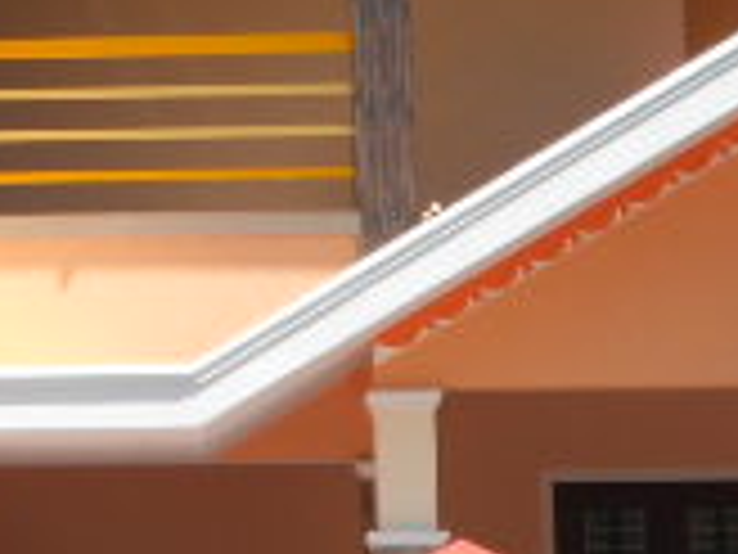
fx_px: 5500
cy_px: -54
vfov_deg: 5.7
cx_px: -328
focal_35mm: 258
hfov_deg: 7.6
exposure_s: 1/250
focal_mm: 11.8
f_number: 5.3
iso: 80
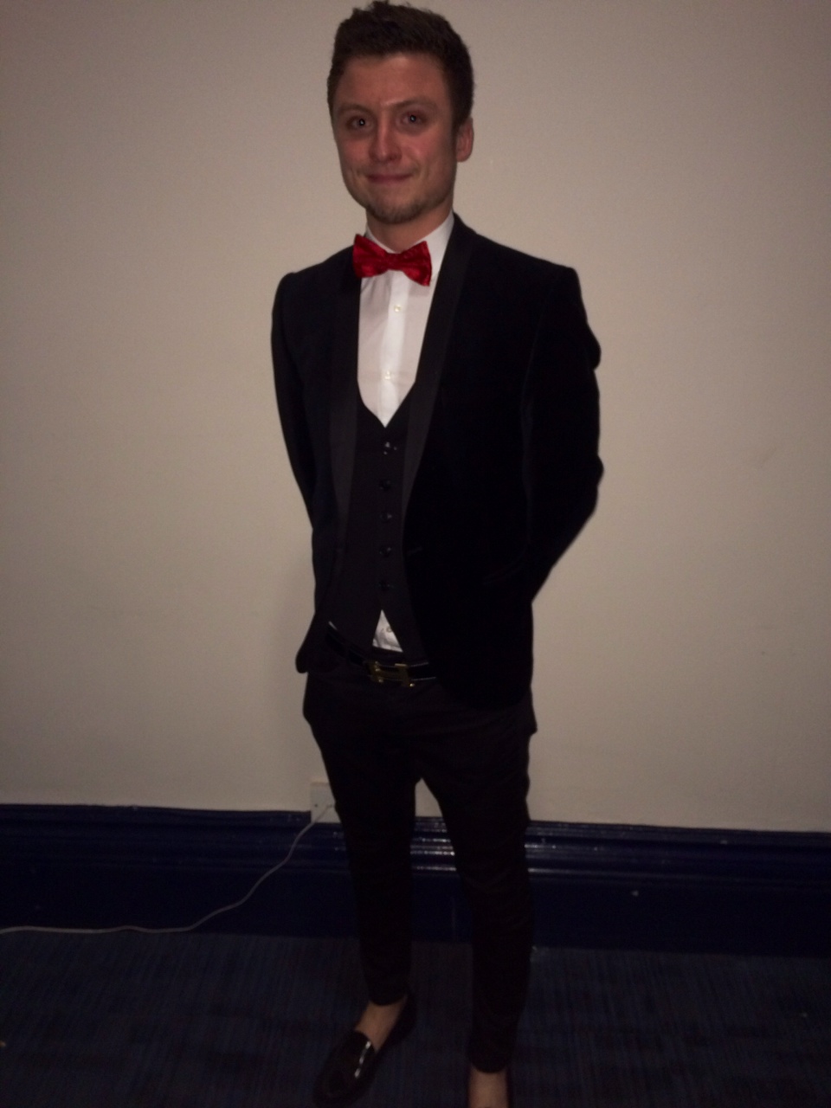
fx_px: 960
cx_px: 416
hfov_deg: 46.8
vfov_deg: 60.0
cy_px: 554
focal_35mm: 30
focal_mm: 4.12
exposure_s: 1/16
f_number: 2.2
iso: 100
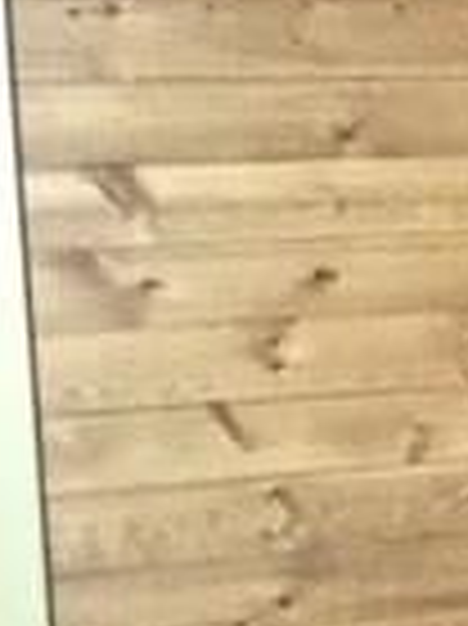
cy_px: 369
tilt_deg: -9.0
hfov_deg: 9.9
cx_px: 1071
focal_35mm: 134
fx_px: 2419
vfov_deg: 14.7
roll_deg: -0.7
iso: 1600
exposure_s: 1/16
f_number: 2.2
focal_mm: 4.15
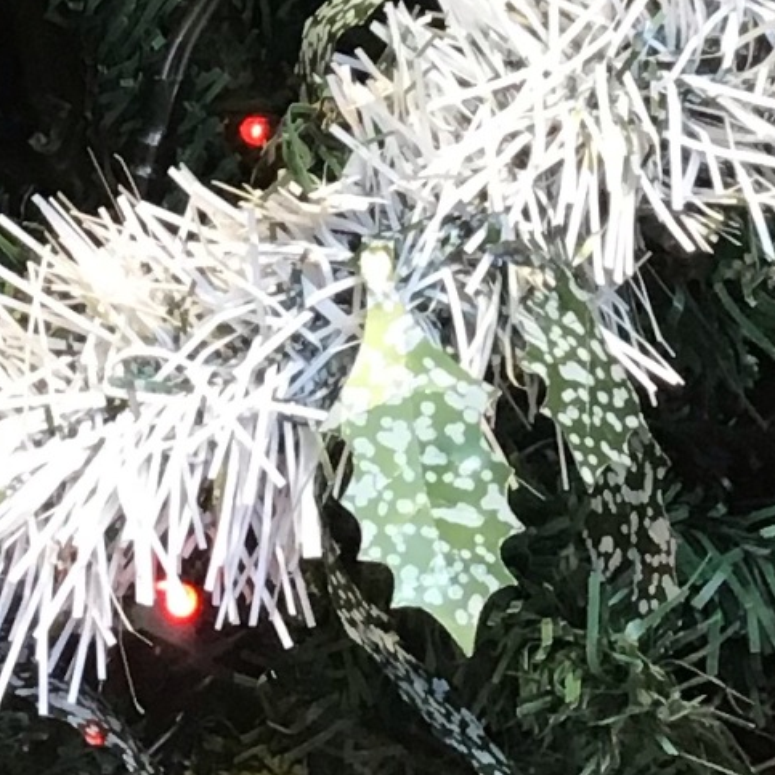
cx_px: 111
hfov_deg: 11.7
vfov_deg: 11.3
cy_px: -437
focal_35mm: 148
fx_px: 3749
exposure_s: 1/30
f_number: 2.4
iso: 32
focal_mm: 3.3
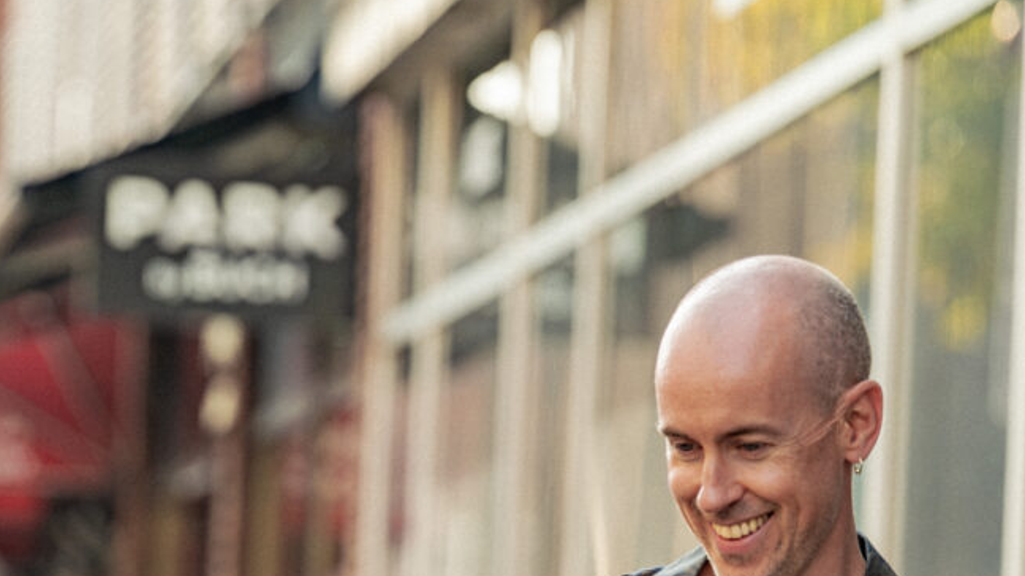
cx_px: 402
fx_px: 8912
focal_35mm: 328
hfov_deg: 6.6
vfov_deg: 3.7
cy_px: 518
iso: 800
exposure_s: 1/640
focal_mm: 198
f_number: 5
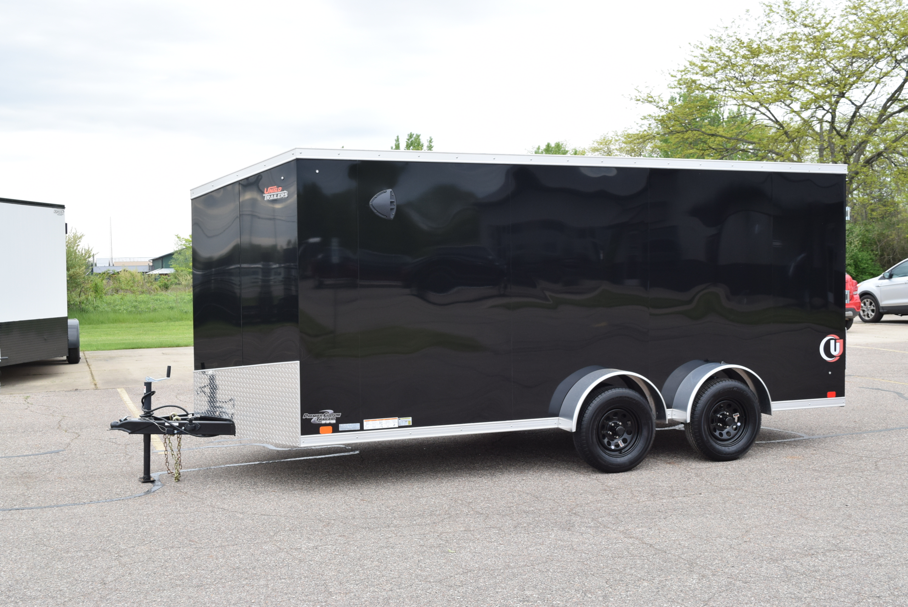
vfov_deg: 31.9
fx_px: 1060
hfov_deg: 46.4
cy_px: 304
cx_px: 454
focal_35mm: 42
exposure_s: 1/200
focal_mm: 28
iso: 400
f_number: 7.1
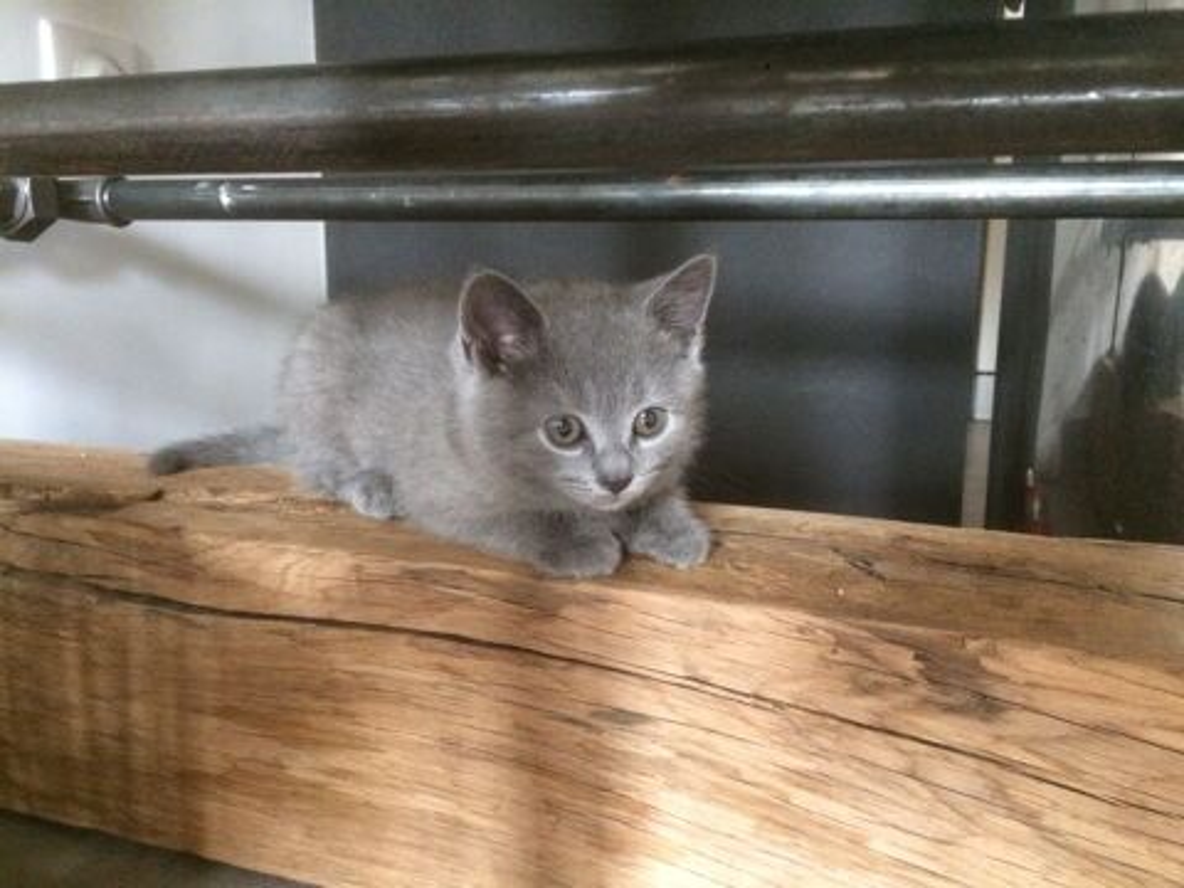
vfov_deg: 48.2
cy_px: 444
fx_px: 992
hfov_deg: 61.7
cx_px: 592
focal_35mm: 29
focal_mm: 4.15
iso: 500
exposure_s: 1/17
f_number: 2.2
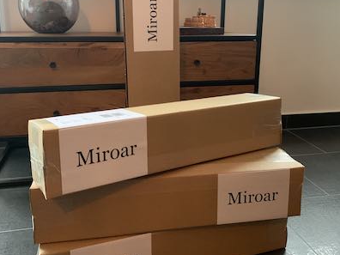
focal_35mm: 35
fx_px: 344
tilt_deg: -12.1
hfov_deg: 52.6
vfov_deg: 40.4
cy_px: 97
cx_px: 170
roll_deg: -1.4
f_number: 1.8
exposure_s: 1/30
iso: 500
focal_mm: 4.25
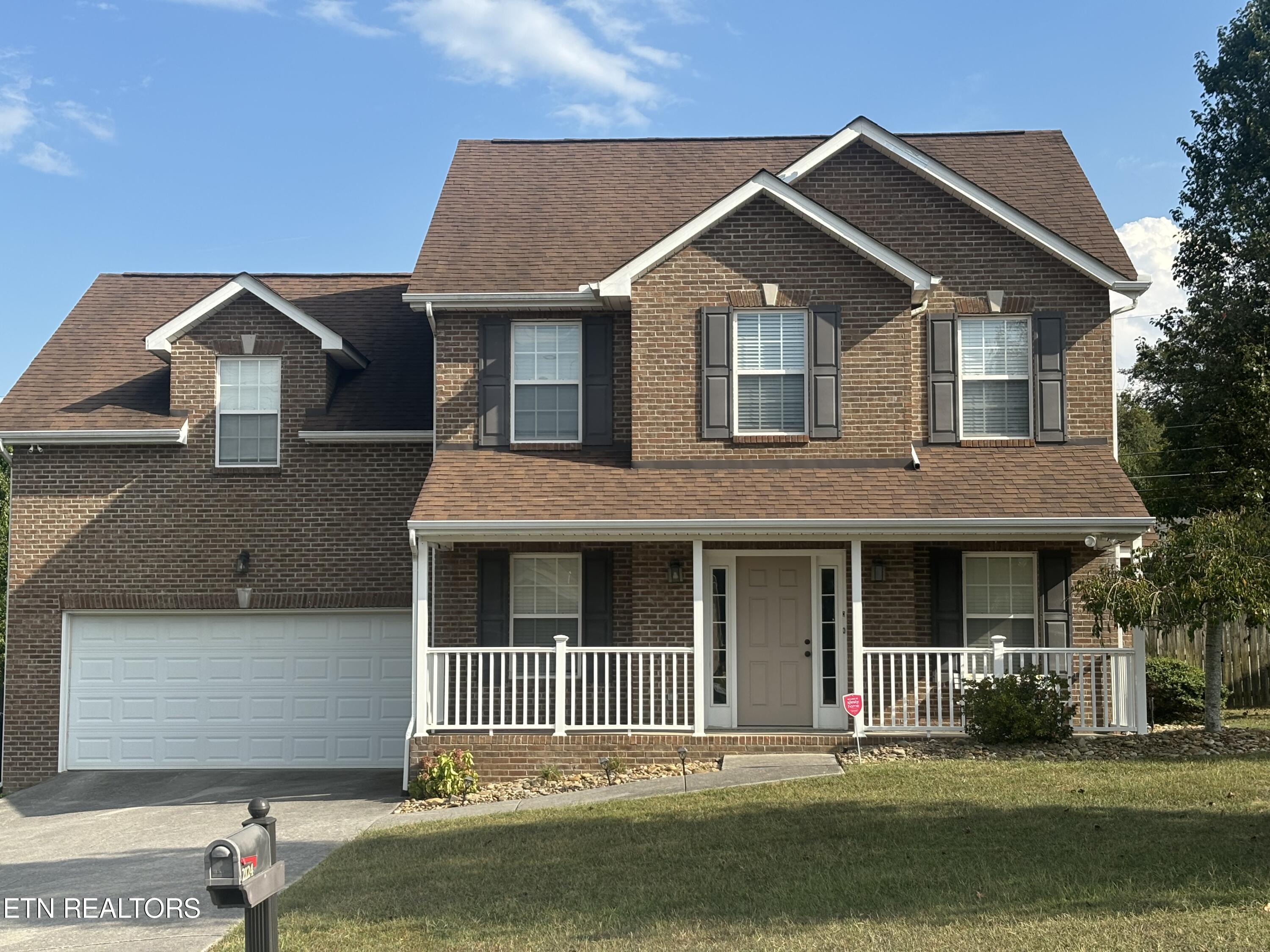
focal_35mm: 52
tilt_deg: +5.9
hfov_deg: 36.8
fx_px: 1908
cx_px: 635
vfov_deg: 28.0
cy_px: 476
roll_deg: +0.2
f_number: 1.6
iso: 40
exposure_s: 1/2024
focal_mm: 5.96
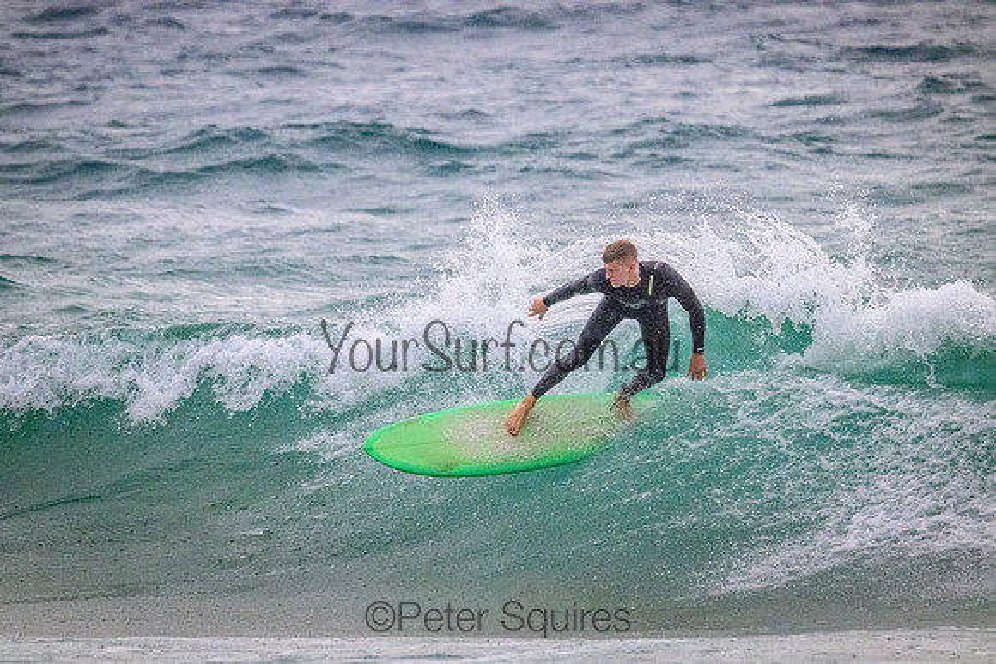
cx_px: 498
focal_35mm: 600
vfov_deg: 2.3
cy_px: 332
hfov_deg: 3.4
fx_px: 16603
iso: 9000
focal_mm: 600
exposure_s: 1/2000
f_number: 11
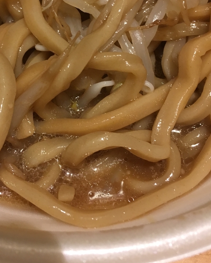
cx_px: 74
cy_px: 78
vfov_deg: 37.4
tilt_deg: -56.7
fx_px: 382
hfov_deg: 30.7
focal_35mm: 49
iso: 100
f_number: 2.2
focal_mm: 4.15
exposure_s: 1/33
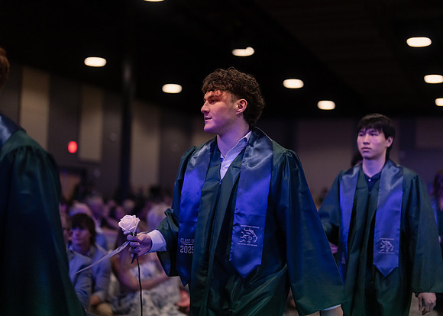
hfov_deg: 36.7
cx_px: 222
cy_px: 158
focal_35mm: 53
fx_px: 668
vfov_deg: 26.6
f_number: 1.2
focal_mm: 50
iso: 1250
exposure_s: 1/500
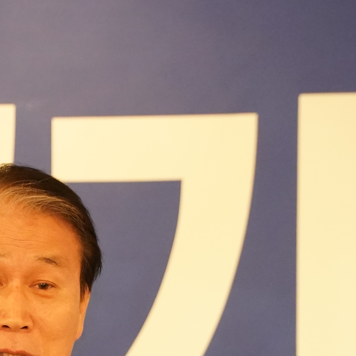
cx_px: -1
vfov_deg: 3.5
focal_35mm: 502
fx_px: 5841
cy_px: 458
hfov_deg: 3.5
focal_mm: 150
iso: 6400
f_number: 4
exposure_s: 1/200
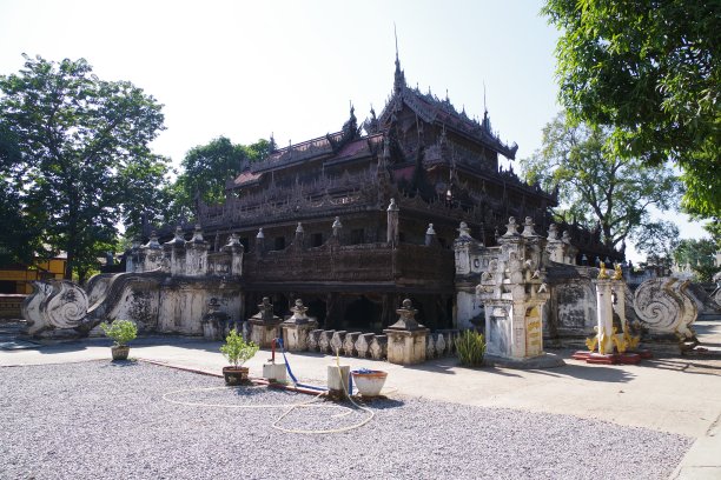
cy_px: 240
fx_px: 481
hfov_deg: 73.7
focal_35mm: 24
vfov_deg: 53.1
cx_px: 360
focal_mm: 16
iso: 200
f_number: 7.1
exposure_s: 1/200
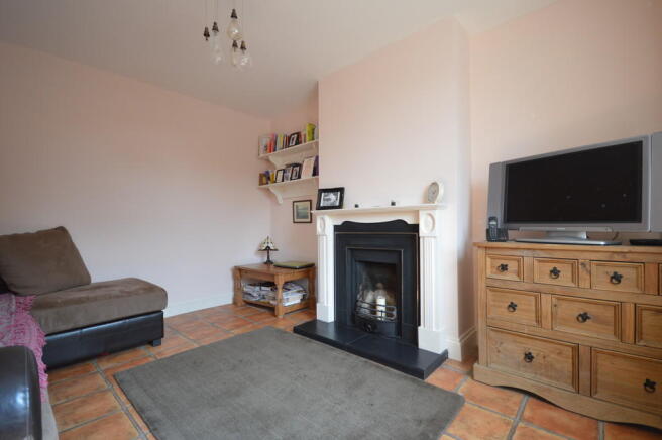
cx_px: 331
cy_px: 220
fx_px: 276
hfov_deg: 100.4
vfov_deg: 77.2
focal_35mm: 15
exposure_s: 1/60
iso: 400
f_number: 4
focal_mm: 10
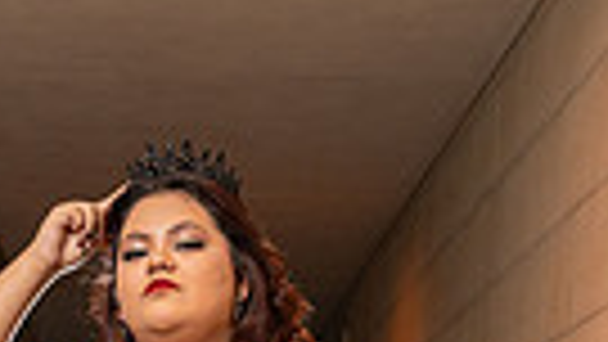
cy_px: 810
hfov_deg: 16.1
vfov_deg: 8.4
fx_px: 2145
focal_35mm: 133
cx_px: 171
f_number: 5.6
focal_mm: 38
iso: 500
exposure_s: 1/200
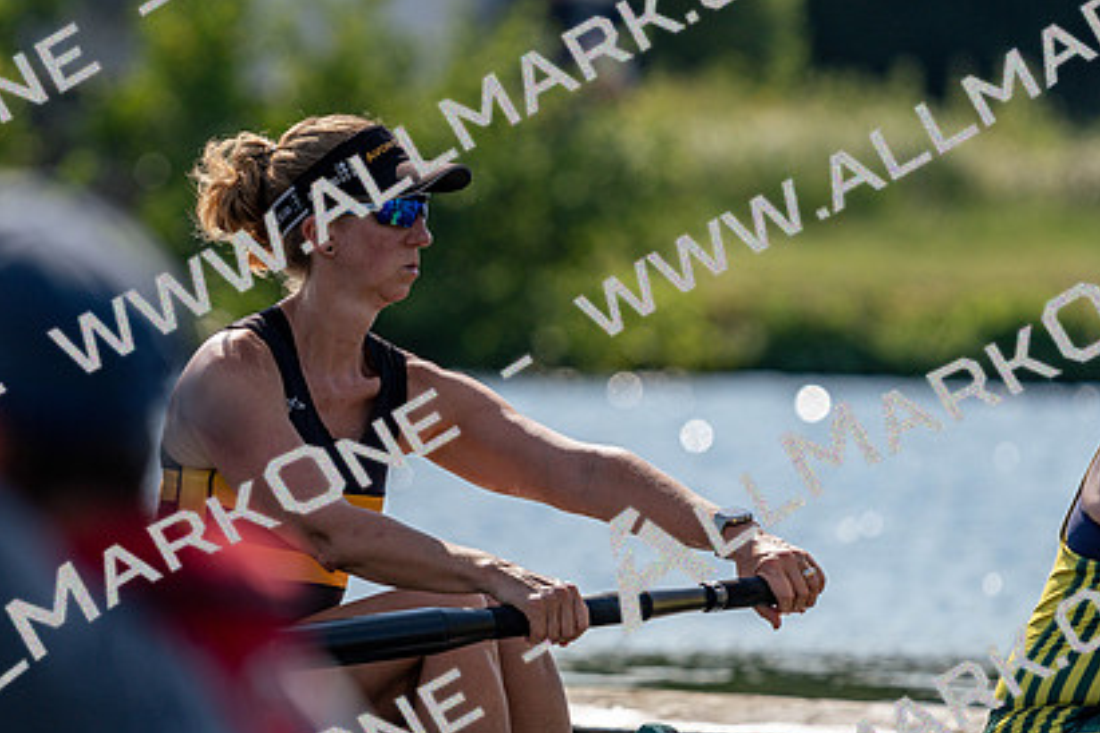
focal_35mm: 570
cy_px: 381
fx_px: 17415
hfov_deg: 3.6
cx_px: 380
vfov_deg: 2.4
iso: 200
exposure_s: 1/1600
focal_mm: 404
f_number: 6.3
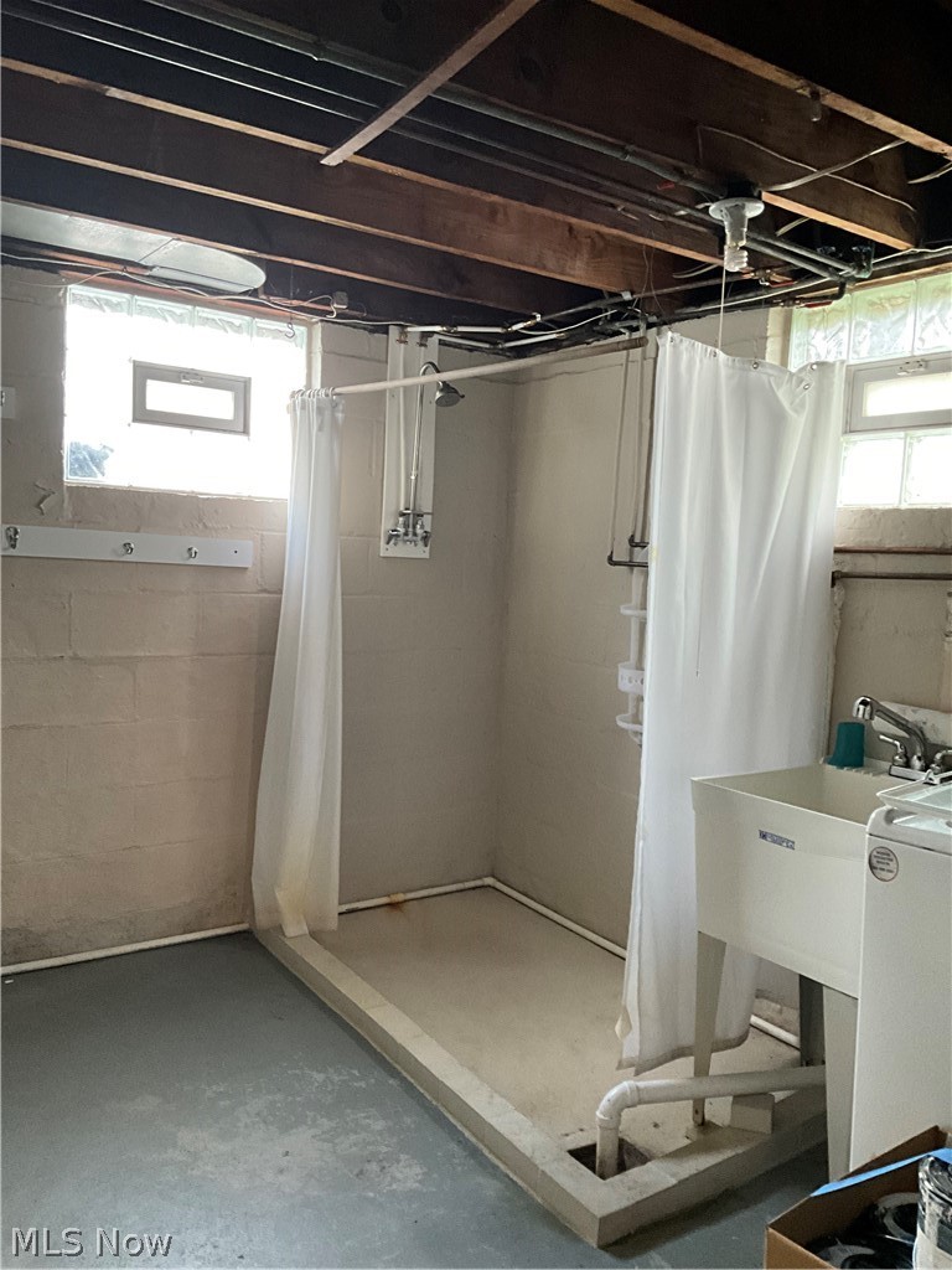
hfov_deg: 48.2
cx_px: 476
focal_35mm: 29
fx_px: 1063
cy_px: 635
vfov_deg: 61.7
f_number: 1.8
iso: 250
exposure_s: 1/60
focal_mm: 3
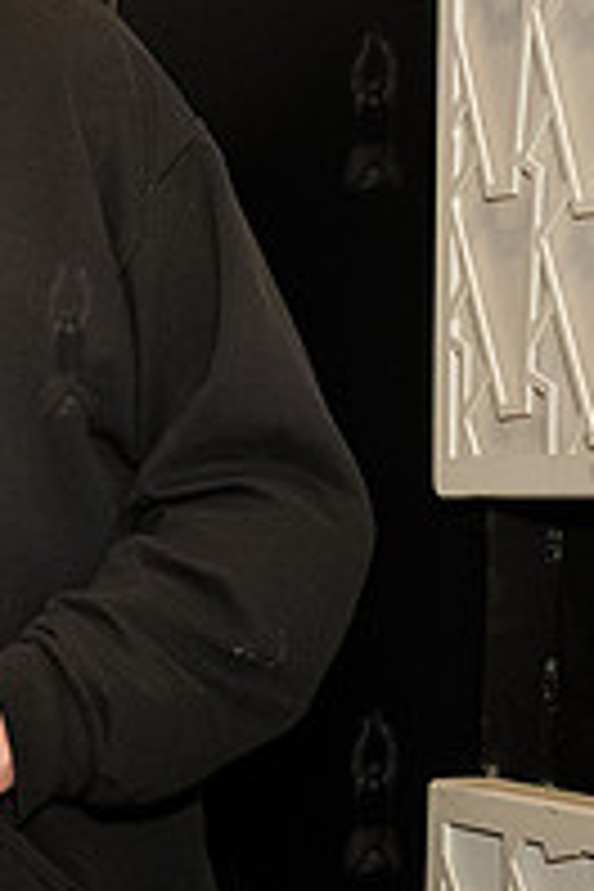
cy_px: 132
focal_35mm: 120
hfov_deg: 10.5
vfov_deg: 16.9
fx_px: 2970
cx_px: -591
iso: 10000
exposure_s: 1/400
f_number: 3.5
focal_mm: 35
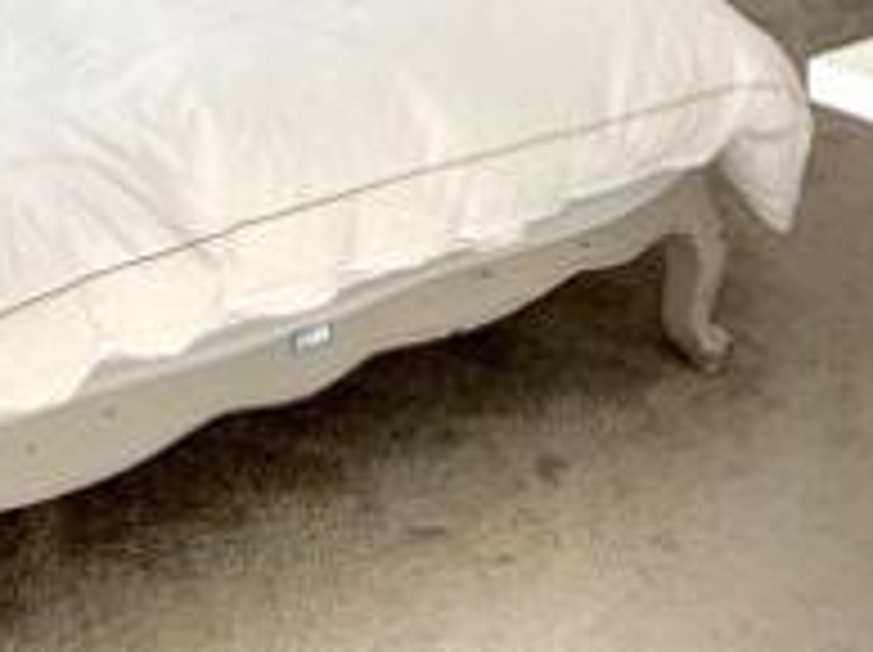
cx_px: -274
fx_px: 1864
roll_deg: +0.5
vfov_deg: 16.0
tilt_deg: -1.1
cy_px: -612
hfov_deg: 23.2
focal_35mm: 74
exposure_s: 1/116
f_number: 2.2
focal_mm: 2.22
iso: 50
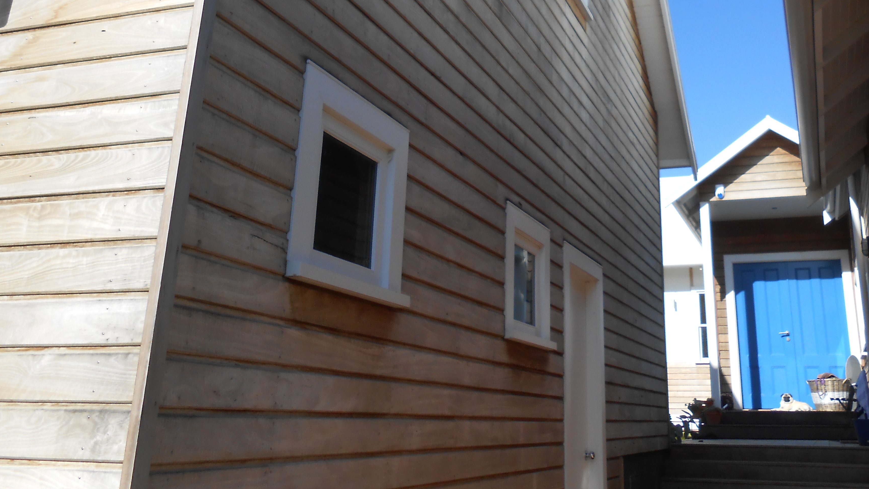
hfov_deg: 52.5
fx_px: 876
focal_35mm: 38
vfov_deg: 30.3
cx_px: 517
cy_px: 80
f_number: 3.5
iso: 80
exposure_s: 1/800
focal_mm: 4.6
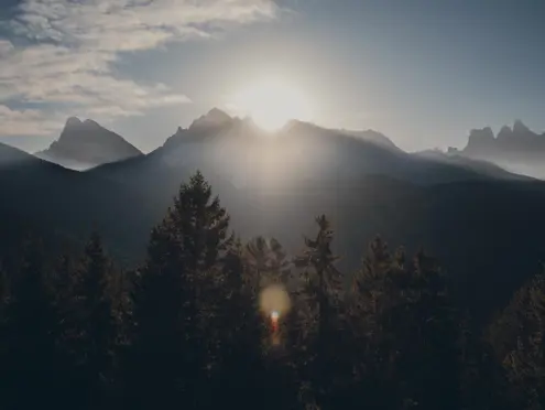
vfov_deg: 39.7
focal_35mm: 36
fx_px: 567
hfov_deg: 51.3
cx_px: 272
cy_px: 205
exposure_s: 1/400
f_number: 6.4
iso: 100
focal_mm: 44.9
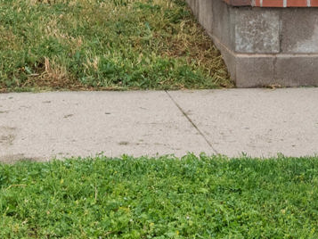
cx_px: -184
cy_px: -319
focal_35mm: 202
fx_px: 1856
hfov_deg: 9.5
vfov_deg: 7.0
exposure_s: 1/160
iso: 800
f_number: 8
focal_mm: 30
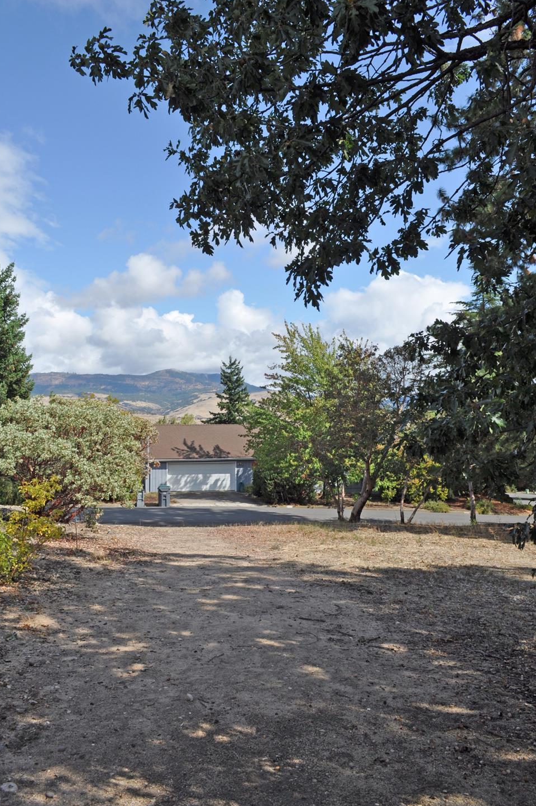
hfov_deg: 46.3
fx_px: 627
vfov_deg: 65.5
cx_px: 261
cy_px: 390
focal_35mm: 28
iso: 200
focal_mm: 18
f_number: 9
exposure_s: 1/320
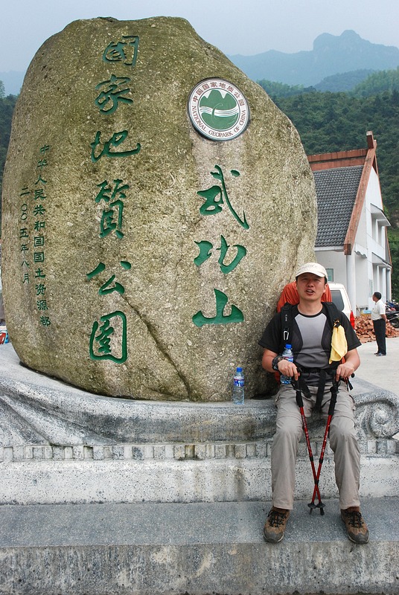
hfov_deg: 40.1
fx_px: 547
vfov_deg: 57.2
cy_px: 298
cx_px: 200
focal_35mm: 33
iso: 640
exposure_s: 1/640
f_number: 7.1
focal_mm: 22
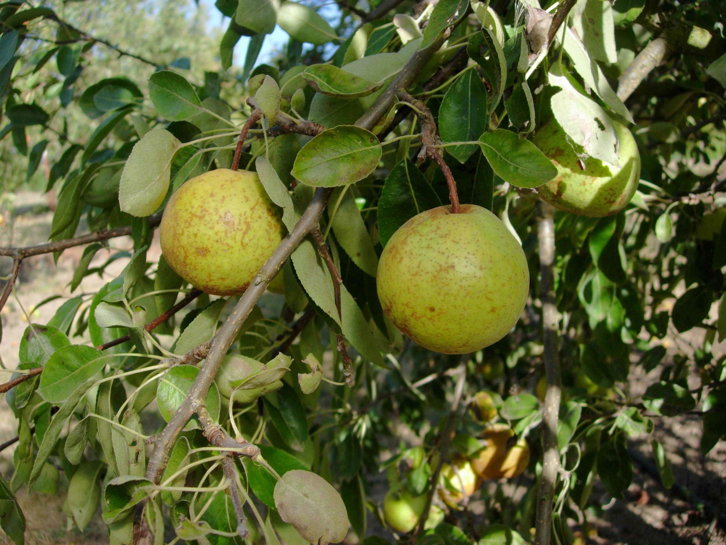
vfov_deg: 37.7
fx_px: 797
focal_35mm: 38
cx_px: 363
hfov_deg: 49.0
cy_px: 272
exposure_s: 1/627
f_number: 2.8
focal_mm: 7.8
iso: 64
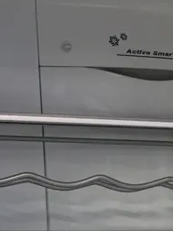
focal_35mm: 118
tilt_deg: -12.7
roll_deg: -2.7
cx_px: 307
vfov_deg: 15.5
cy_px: 335
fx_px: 786
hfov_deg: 11.7
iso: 50
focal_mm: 4.15
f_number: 2.2
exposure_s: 1/33
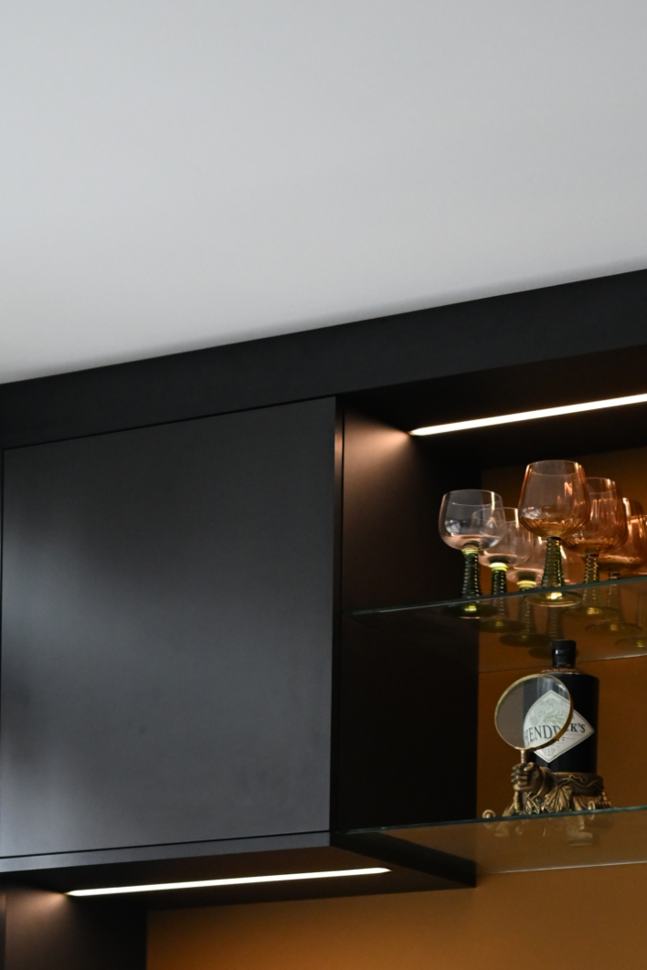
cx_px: 433
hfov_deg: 12.1
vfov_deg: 16.9
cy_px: 1326
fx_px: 3046
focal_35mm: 113
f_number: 2.5
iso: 1600
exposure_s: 1/250
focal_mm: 40
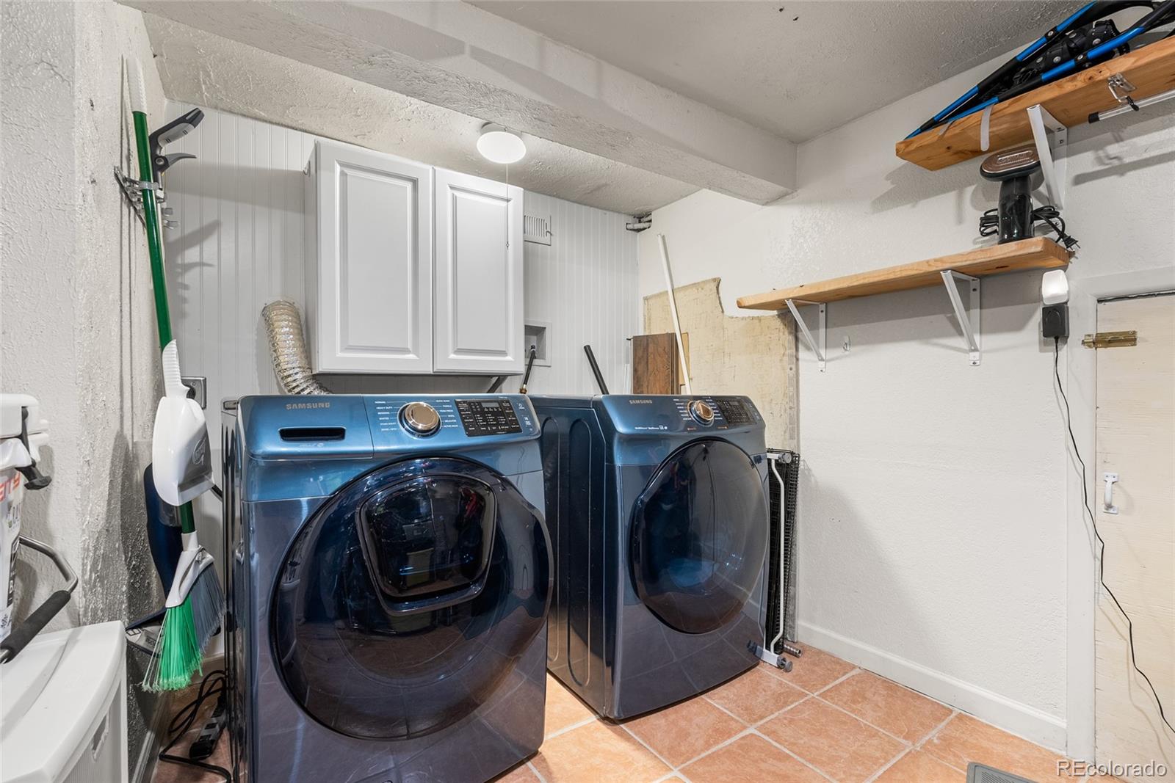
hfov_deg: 96.7
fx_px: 522
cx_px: 588
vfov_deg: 73.8
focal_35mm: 16
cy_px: 392
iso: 200
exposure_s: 1/6
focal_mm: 16
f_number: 8
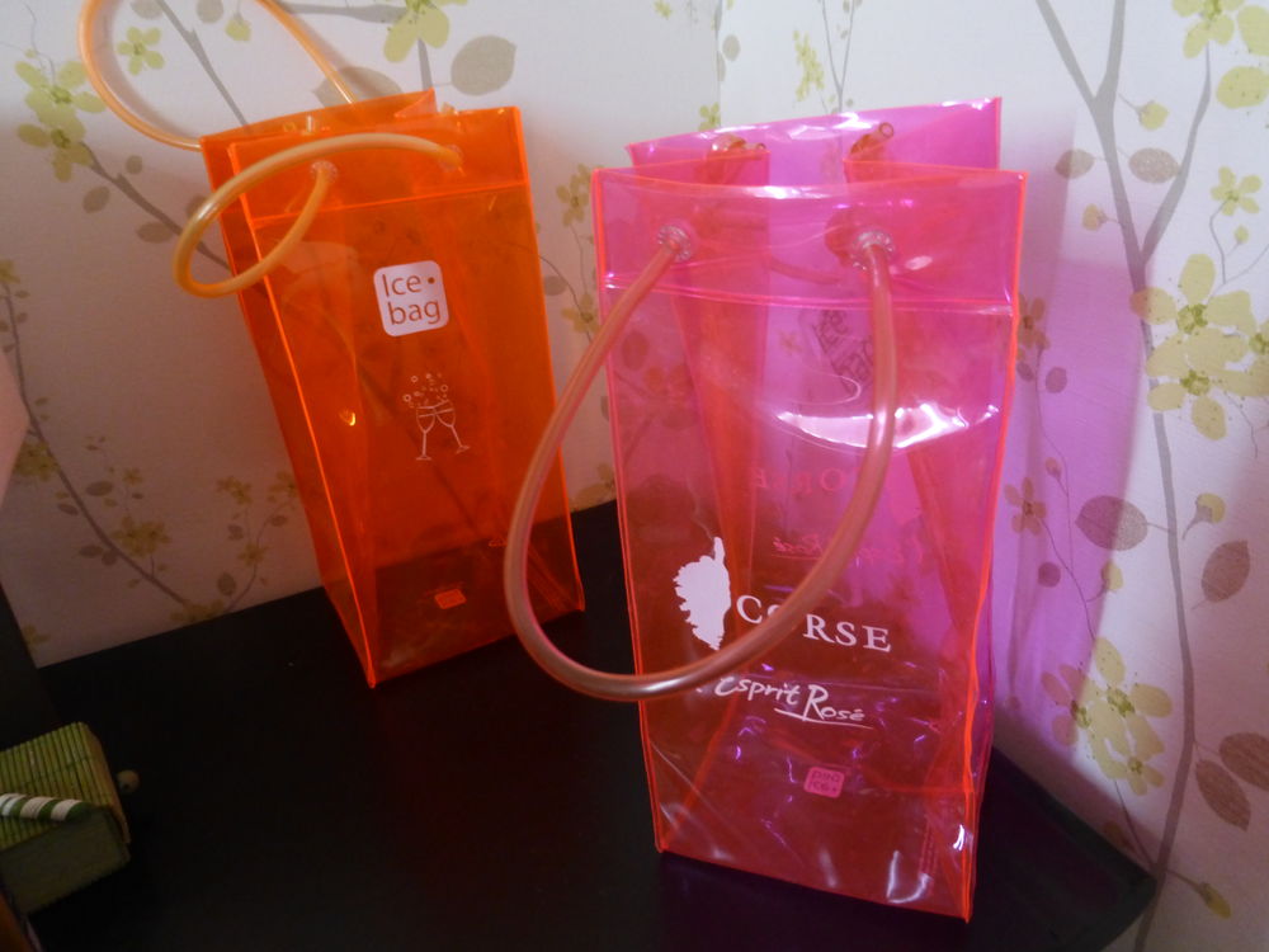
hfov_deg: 69.4
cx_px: 634
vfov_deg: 54.9
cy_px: 476
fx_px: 916
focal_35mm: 25
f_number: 3.3
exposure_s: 1/6
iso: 400
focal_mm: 4.3
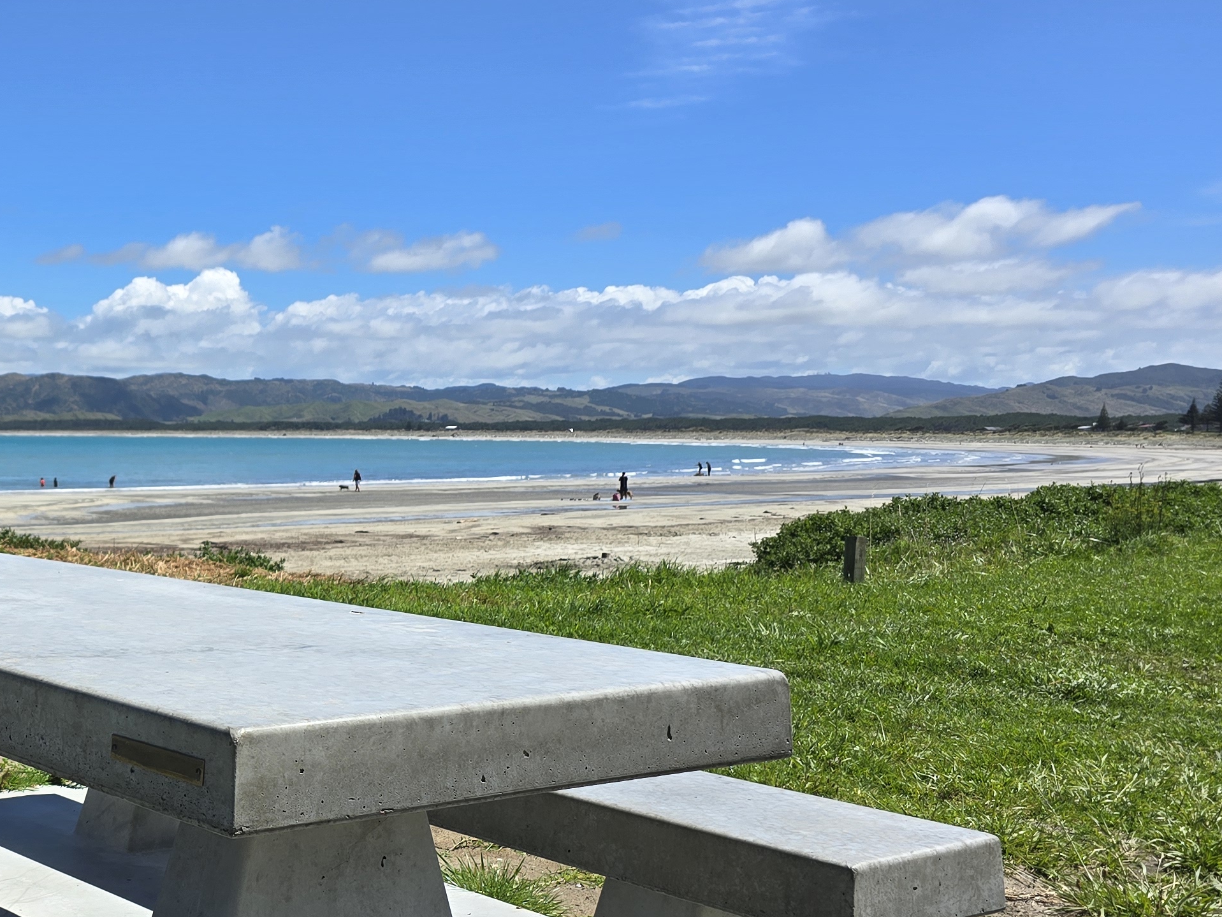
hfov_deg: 35.6
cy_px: 592
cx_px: -18
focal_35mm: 48
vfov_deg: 30.1
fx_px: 1695
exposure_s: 1/1096
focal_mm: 6.3
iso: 12
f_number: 1.7
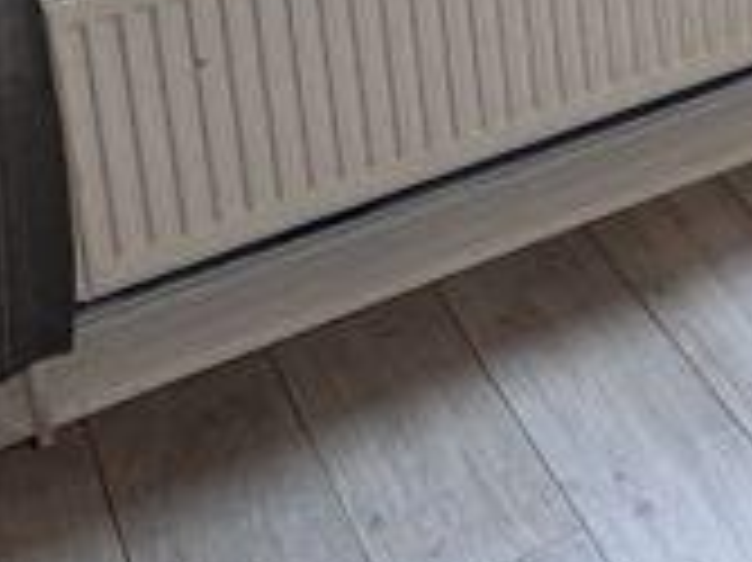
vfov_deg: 14.3
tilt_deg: -10.1
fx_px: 1867
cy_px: -558
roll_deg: +0.0
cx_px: 1617
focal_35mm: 86
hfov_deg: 16.0
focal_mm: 2.22
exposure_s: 1/60
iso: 500
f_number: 2.2
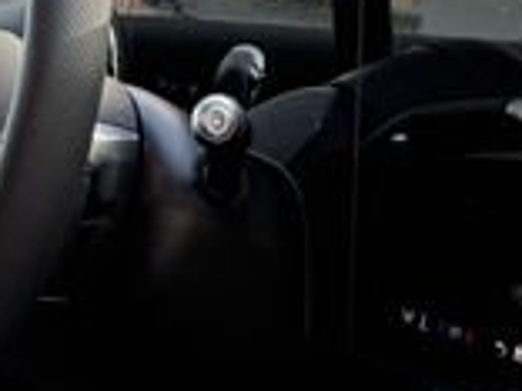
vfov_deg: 8.5
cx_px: 465
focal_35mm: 171
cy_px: 541
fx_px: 2579
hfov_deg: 11.5
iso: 80
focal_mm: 5.96
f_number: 1.6
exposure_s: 1/164
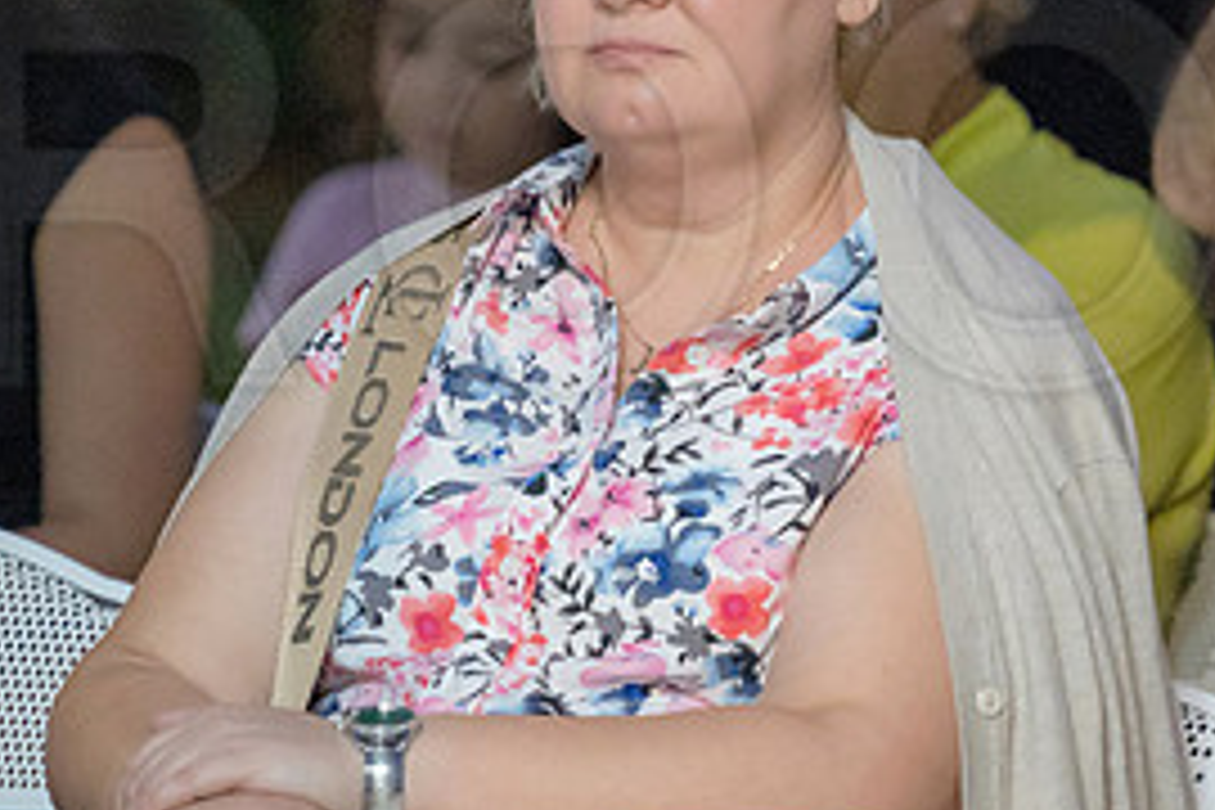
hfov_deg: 4.8
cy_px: 196
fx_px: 14478
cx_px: 531
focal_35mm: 429
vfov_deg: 3.2
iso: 6400
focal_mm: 200
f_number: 4
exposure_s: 1/160
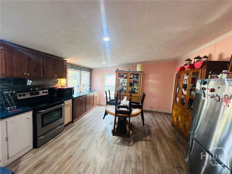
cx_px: 116
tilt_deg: -5.0
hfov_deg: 102.1
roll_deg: -3.5
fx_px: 94
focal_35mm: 14
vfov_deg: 85.6
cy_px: 87
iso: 320
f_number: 2.2
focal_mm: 2.22
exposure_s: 1/60
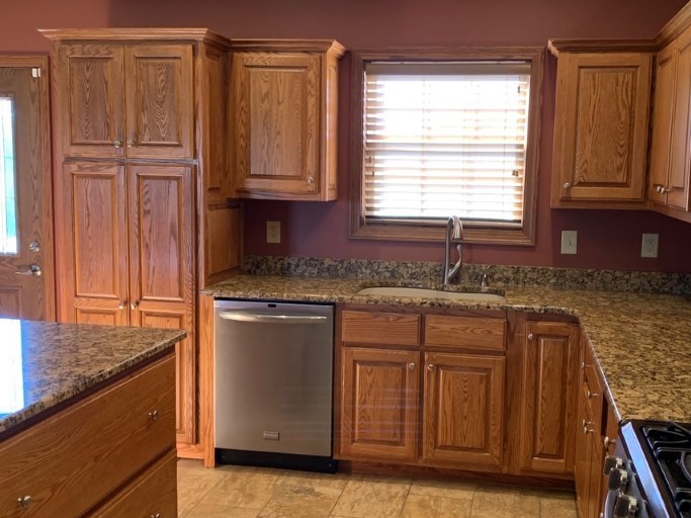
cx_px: 397
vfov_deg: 36.8
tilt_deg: -6.9
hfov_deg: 47.7
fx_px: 778
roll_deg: -1.2
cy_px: 276
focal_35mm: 39
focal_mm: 4.25
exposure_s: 1/60
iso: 160
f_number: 1.8
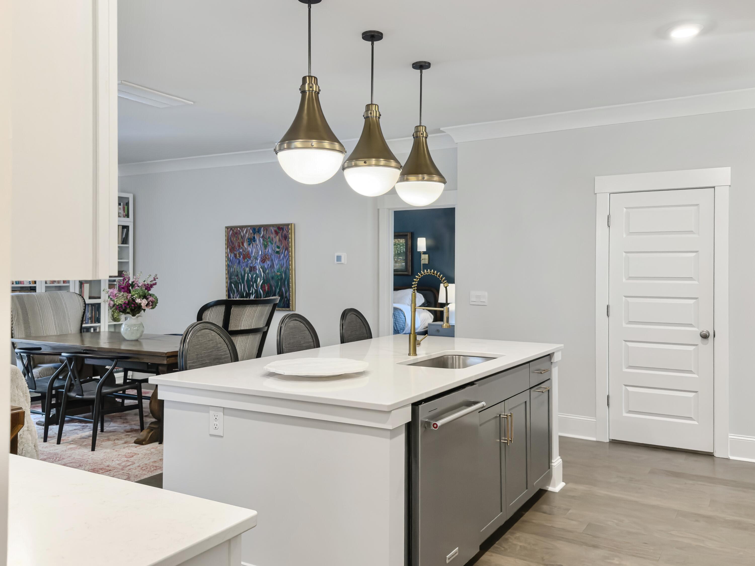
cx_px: 378
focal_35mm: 30
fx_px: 654
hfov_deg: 60.0
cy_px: 283
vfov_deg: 46.8
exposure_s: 1/120
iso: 320
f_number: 1.8
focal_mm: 6.76
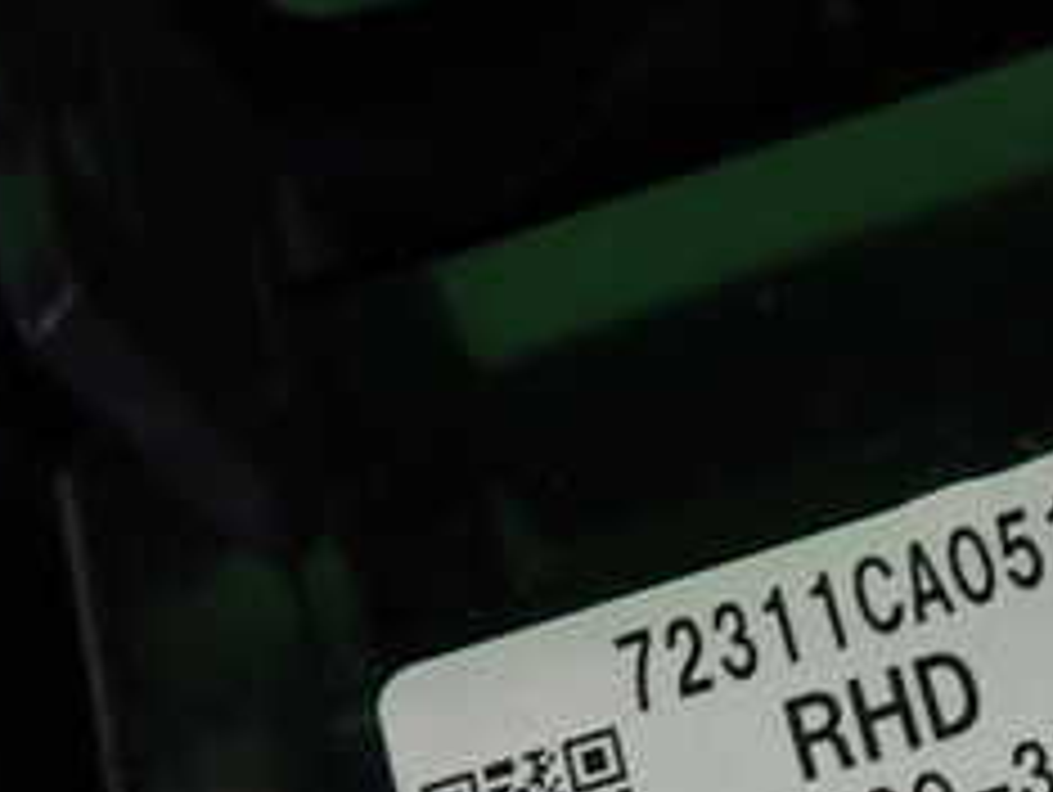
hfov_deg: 29.2
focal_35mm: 64
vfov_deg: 21.8
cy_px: 864
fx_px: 1949
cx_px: 918
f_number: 2
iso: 200
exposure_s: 1/50
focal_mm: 4.5
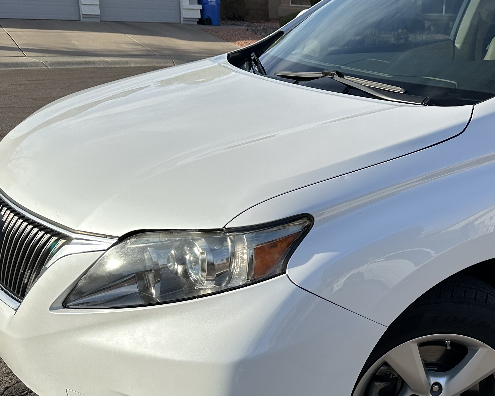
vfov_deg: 31.8
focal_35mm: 47
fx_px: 689
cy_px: 272
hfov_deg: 37.6
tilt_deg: -19.8
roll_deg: -2.6
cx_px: 421
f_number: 1.78
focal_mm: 6.86
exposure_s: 1/3597
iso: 80
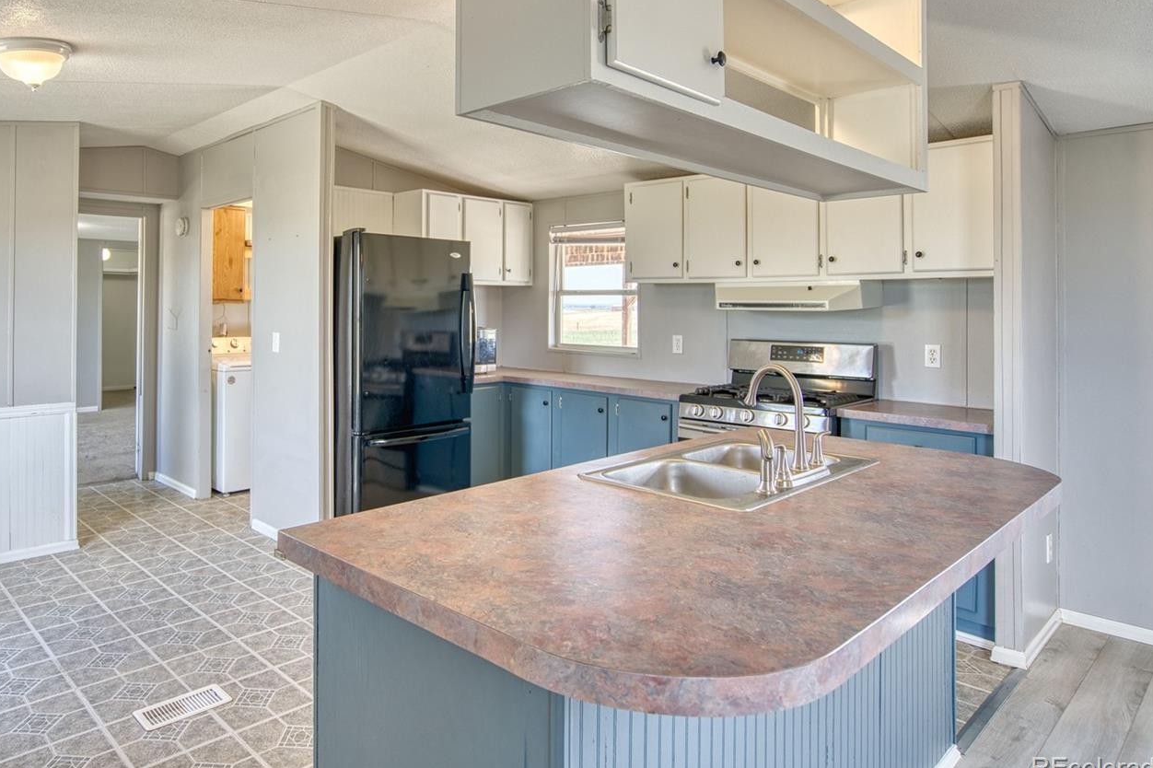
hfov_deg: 75.0
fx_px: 736
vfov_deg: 54.6
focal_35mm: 23
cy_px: 296
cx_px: 444
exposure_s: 1/100
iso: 500
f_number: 4
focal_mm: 18
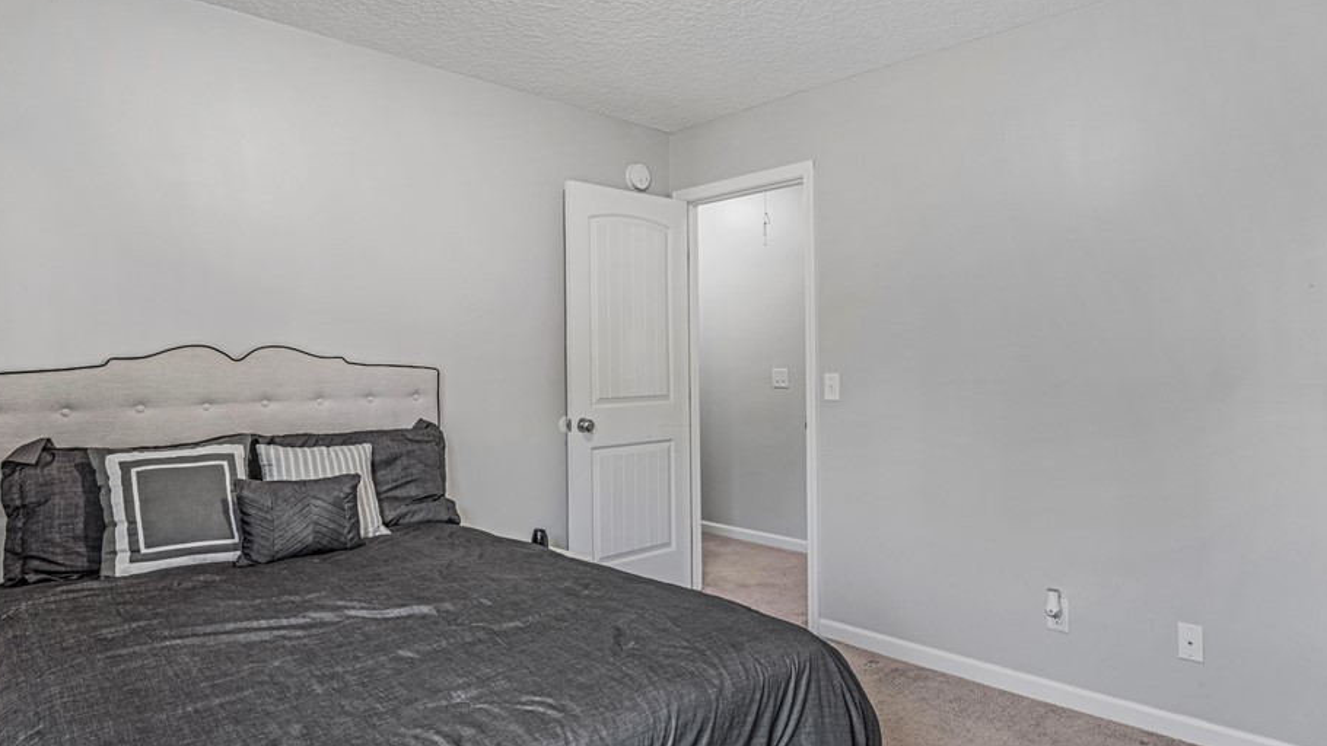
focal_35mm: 21
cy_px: 366
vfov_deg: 54.4
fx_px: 726
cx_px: 656
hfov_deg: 84.9
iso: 100
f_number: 7.1
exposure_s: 1.3
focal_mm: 11
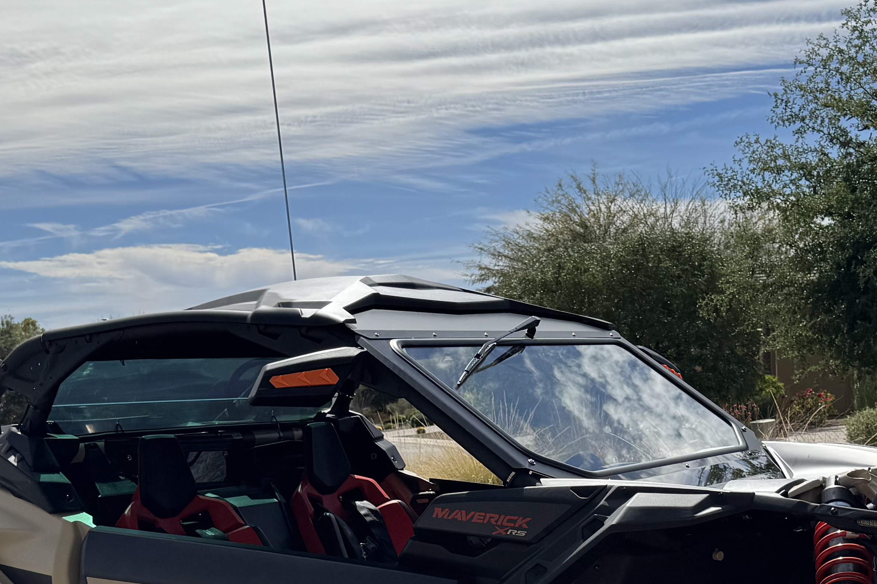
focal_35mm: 60
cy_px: 480
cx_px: 496
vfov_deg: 22.3
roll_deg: +2.7
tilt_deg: -5.2
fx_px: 1462
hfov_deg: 33.4
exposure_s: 1/12346
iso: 80
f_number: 1.78
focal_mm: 6.76
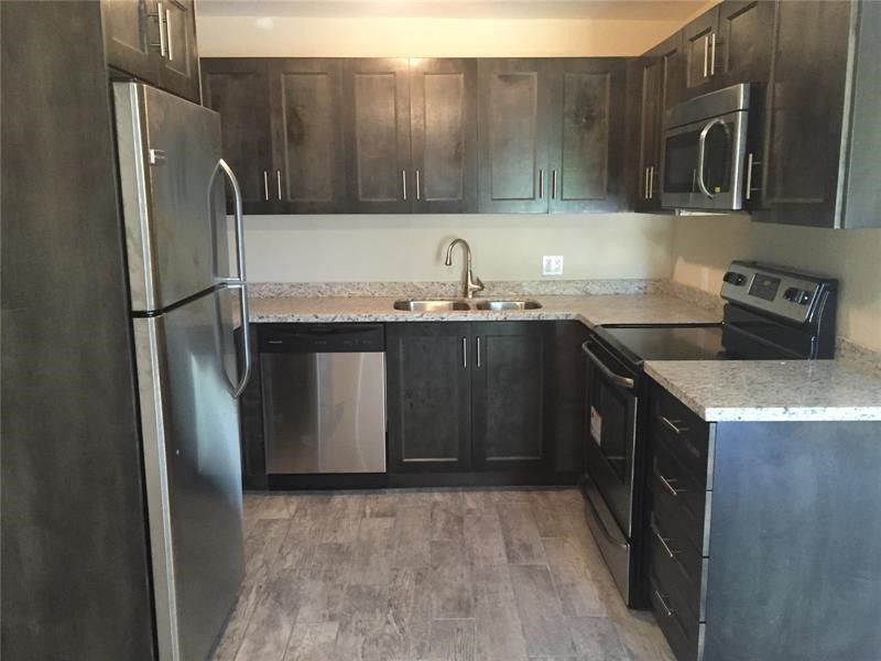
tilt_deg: -11.0
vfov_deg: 48.2
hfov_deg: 61.7
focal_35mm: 29
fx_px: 738
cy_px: 330
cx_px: 440
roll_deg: -0.5
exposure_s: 1/20
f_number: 2.2
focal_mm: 4.15
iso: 250
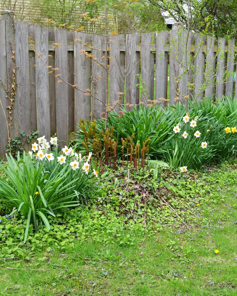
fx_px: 456
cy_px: 150
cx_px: 167
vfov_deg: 36.0
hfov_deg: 28.8
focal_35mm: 52
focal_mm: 24
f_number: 8
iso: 200
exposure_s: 1/250
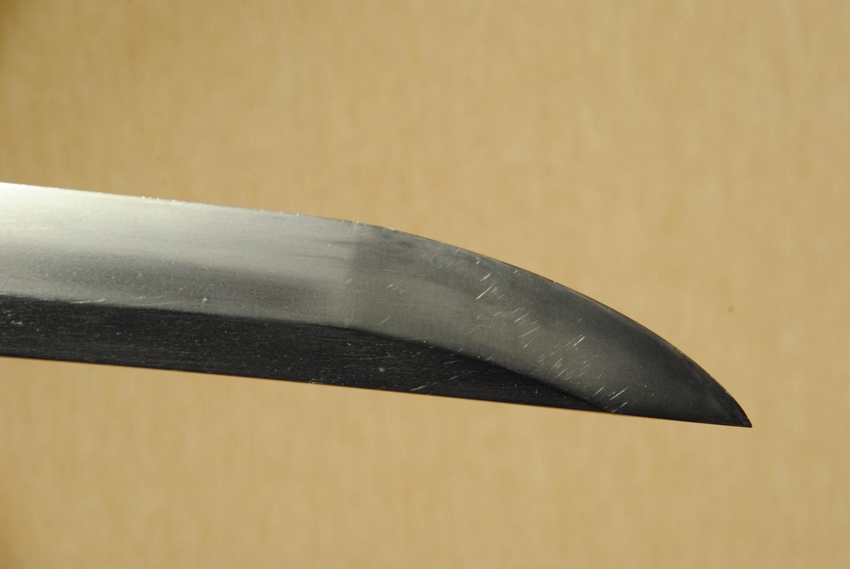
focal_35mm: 202
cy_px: 284
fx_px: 4787
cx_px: 425
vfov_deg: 6.8
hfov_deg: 10.1
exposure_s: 1/2
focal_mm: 135
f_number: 11
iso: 400
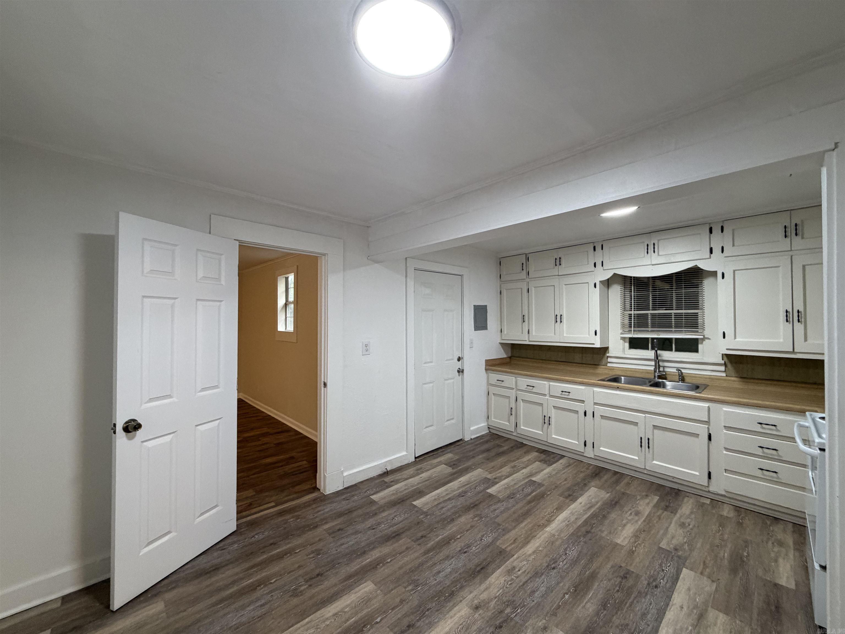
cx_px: 422
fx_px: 342
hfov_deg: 102.1
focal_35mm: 14
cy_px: 317
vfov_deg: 85.7
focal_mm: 2.22
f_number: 2.2
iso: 250
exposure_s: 1/60
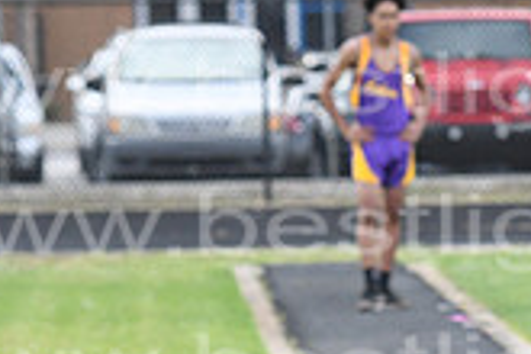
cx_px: 628
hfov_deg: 3.3
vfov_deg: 2.2
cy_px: 584
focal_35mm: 632
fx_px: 9321
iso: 1600
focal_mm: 120
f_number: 4
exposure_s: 1/2000
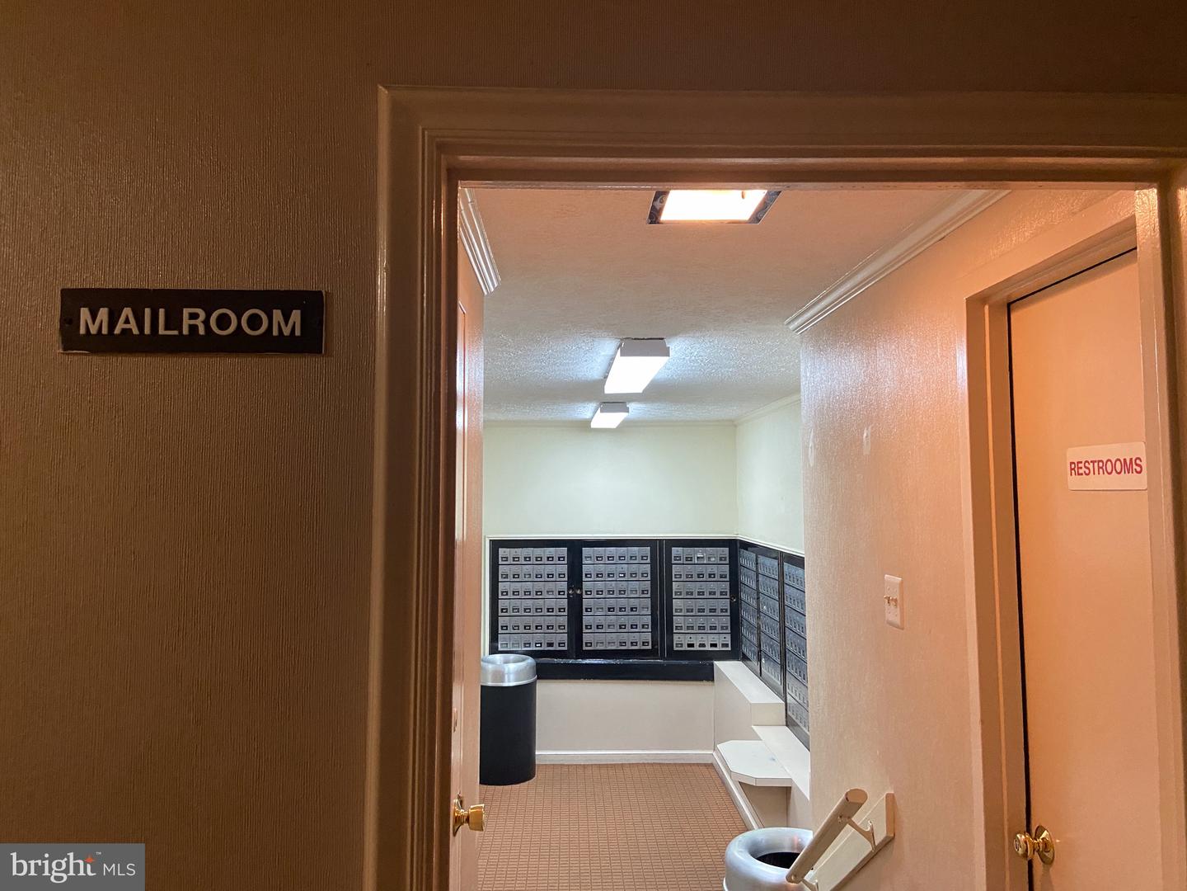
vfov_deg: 53.1
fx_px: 892
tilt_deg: +4.1
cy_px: 446
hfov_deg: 67.3
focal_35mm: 26
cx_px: 594
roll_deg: -0.3
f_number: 1.8
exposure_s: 1/60
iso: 320
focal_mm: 4.25
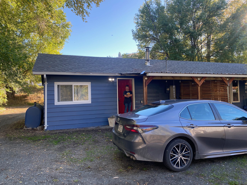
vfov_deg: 53.1
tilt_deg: +1.4
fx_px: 186
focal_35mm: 26
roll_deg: +0.7
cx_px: 124
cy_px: 92
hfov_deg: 67.3
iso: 32
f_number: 1.8
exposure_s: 1/213
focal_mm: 4.25
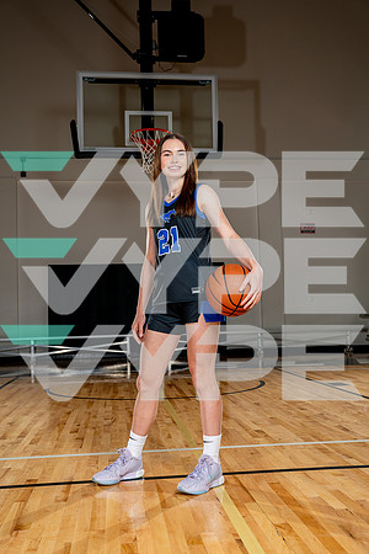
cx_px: 184
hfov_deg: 35.1
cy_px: 277
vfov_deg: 50.7
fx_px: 584
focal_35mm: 38
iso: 200
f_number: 5.6
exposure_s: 1/250
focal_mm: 38
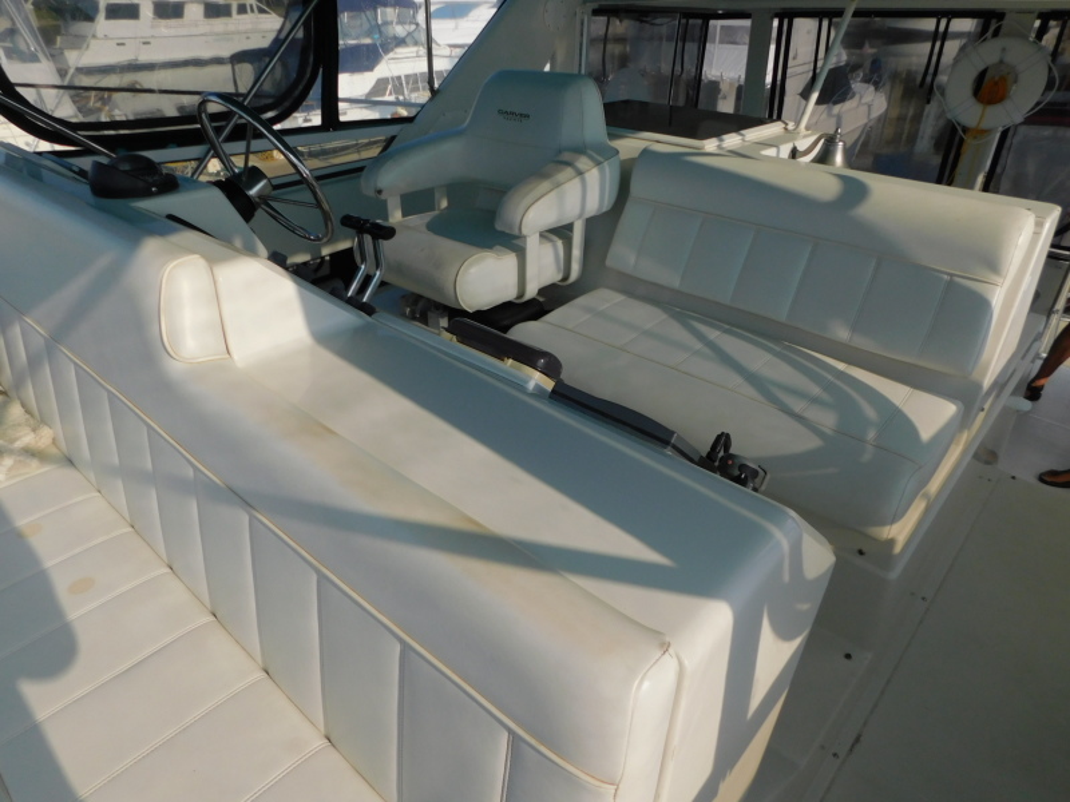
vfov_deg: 58.9
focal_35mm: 23
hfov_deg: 73.9
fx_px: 711
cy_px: 401
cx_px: 535
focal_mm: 4
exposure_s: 1/640
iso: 125
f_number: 6
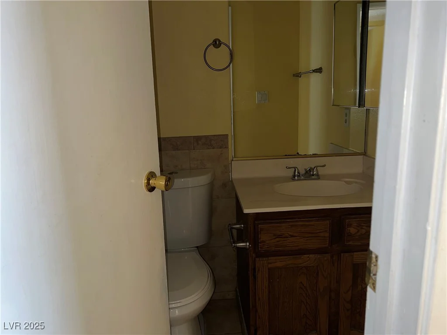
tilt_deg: -13.0
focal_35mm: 26
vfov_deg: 53.1
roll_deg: +2.7
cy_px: 168
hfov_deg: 67.3
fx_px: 336
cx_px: 224
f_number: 1.5
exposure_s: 1/24
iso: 40
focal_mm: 5.7
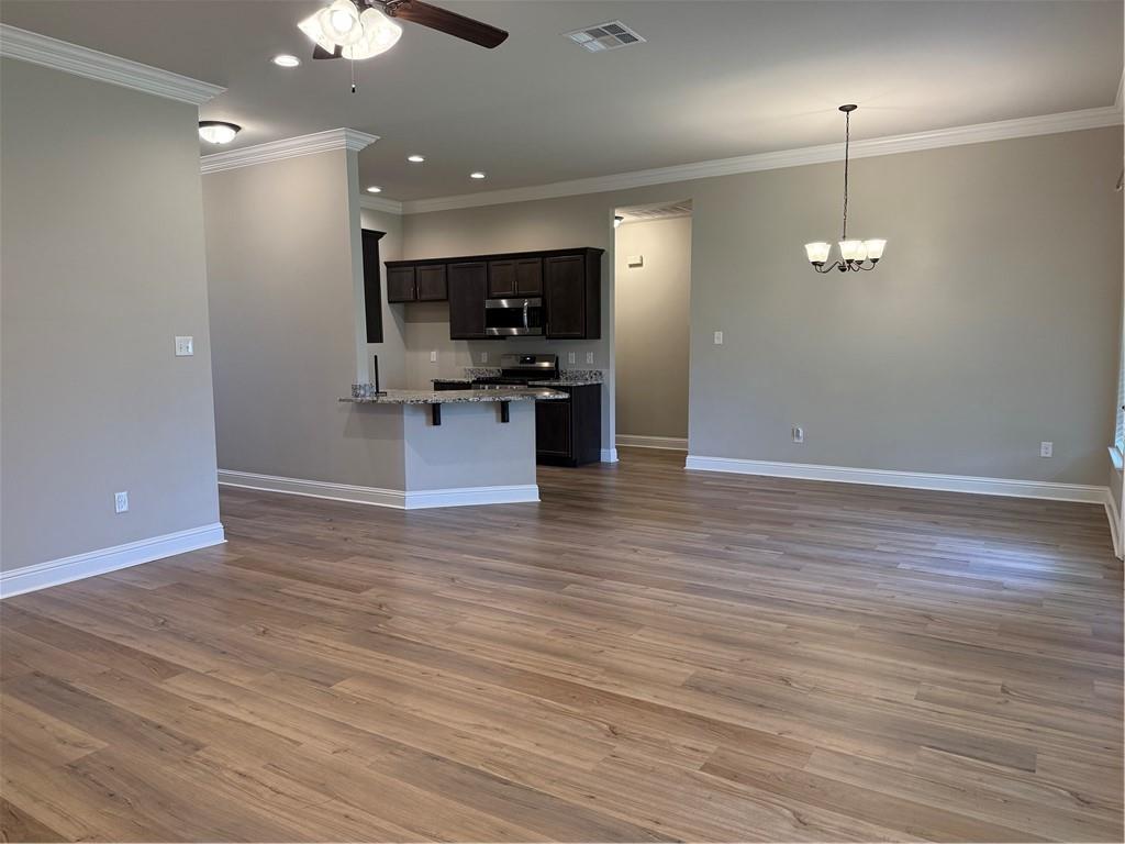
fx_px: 780
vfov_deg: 56.8
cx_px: 562
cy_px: 422
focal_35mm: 24
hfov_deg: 71.6
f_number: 1.78
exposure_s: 1/120
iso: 250
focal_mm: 6.76
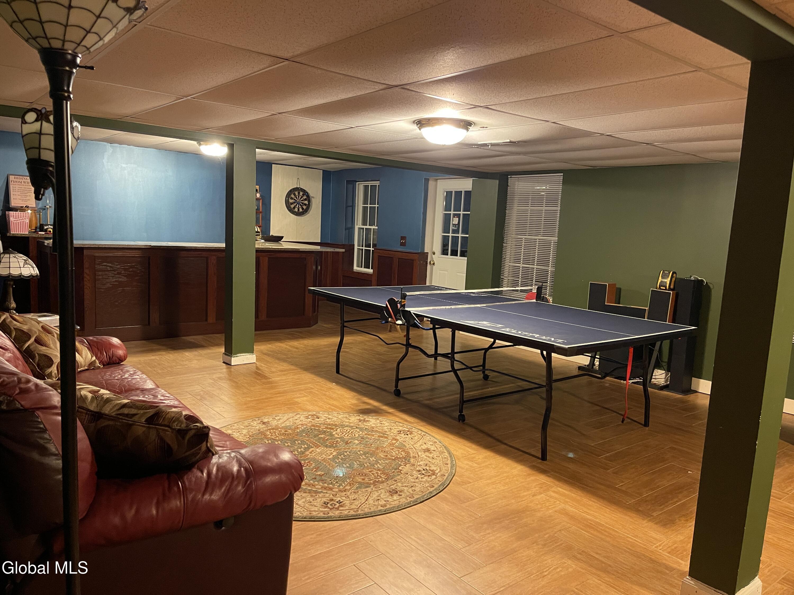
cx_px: 397
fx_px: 573
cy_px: 298
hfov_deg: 69.4
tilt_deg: -7.6
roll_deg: -2.4
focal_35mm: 25
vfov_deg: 54.9
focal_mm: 5.1
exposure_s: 1/40
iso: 500
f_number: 1.6
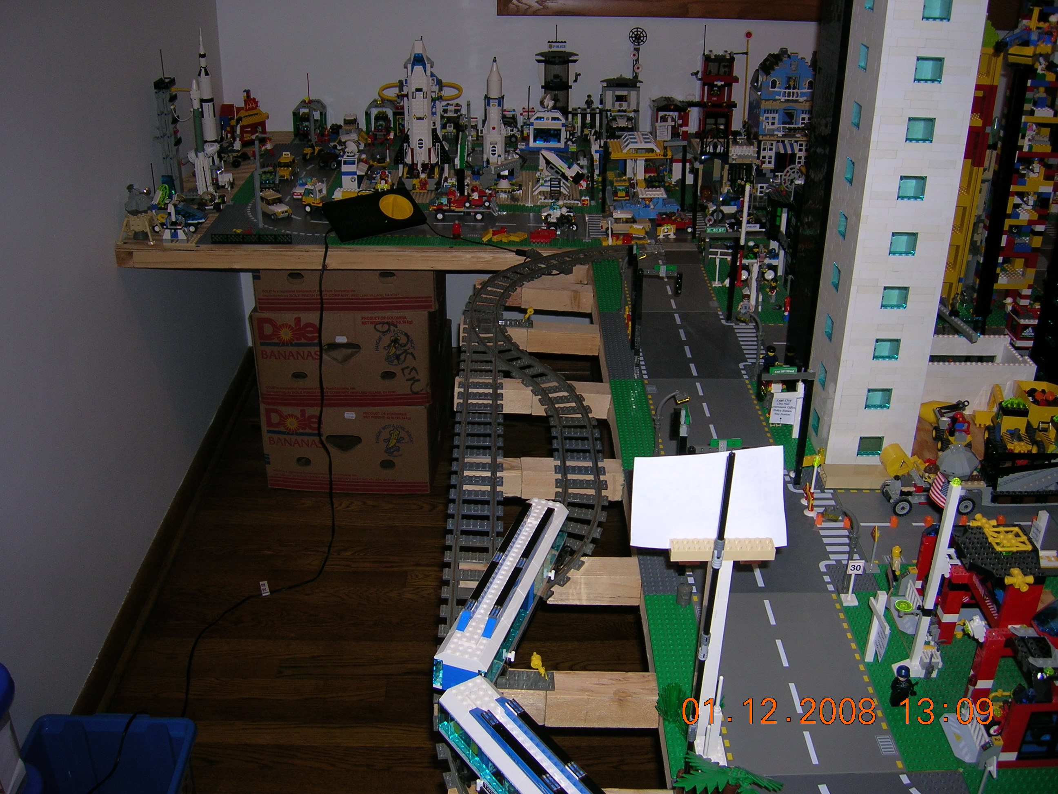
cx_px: 529
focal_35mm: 34
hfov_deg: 54.0
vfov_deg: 41.8
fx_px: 1039
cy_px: 397
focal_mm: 5.7
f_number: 2.9
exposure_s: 1/60.1
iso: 50
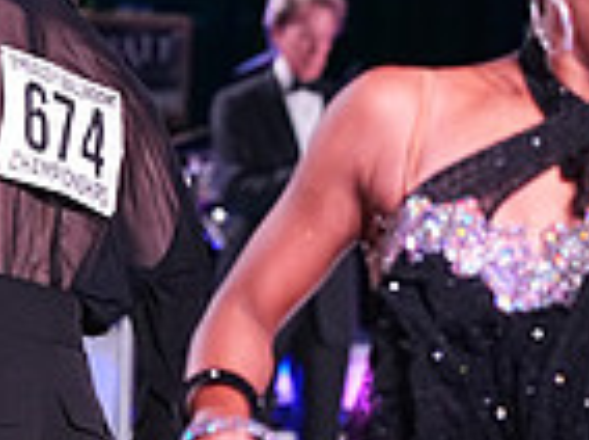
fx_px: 6353
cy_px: 656
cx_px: 392
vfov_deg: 3.9
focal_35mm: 374
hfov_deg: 5.3
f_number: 4
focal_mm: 95
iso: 4000
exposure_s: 1/320
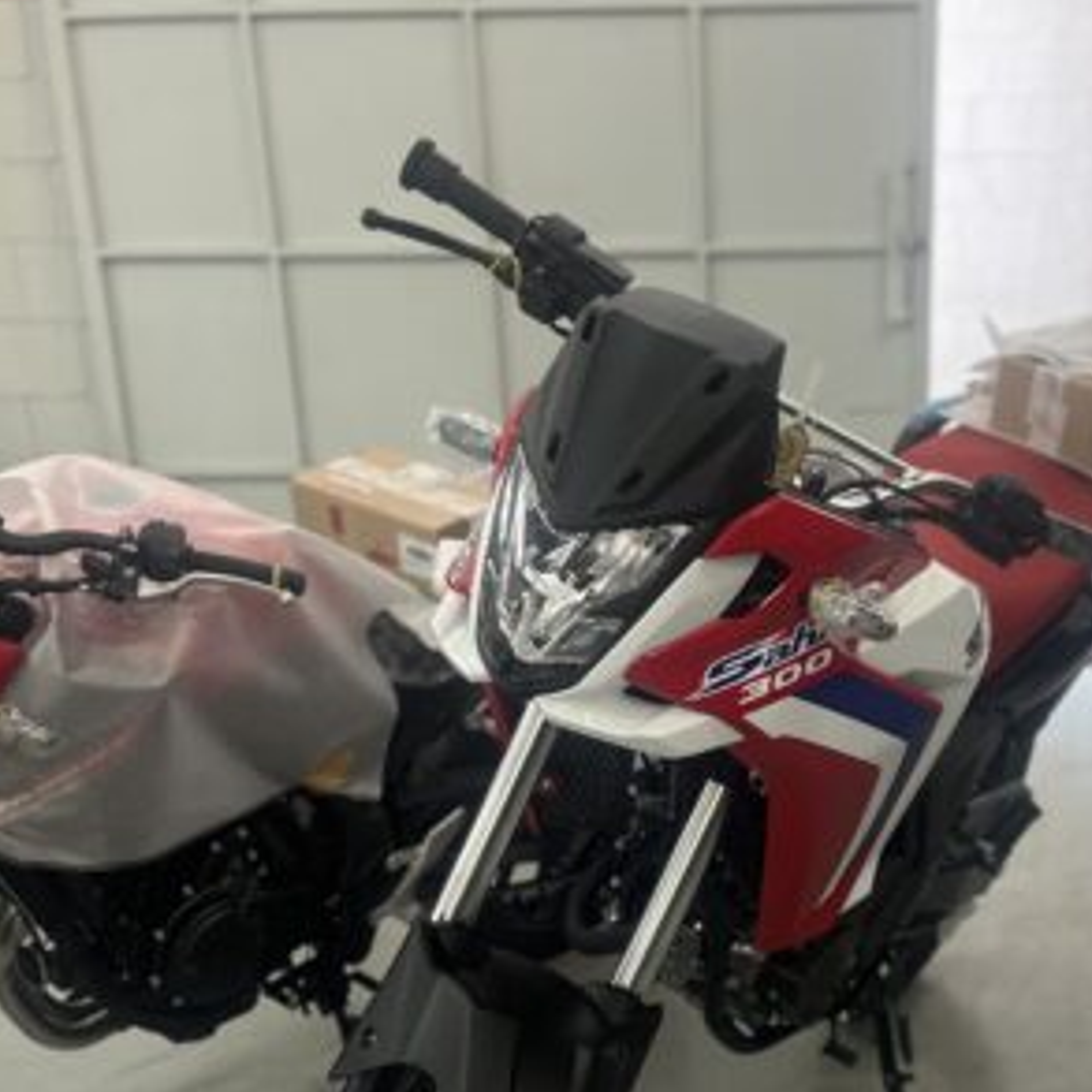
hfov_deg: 35.5
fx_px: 1677
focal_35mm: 47
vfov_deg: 34.9
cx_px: 768
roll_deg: +1.3
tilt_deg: -22.3
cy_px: 876
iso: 125
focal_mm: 5.1
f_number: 1.6
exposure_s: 1/60
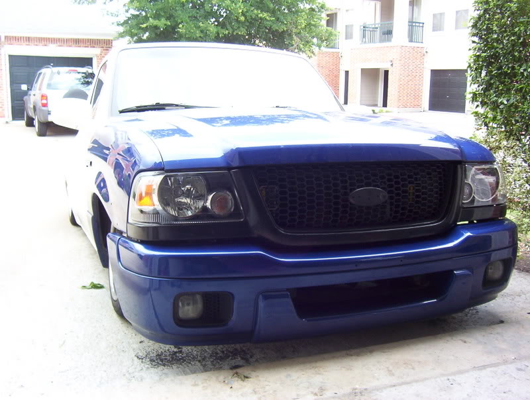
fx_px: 553
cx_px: 265
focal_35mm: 36
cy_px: 200
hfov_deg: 51.2
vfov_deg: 39.8
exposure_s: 1/149
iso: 100
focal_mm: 5.54
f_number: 2.76
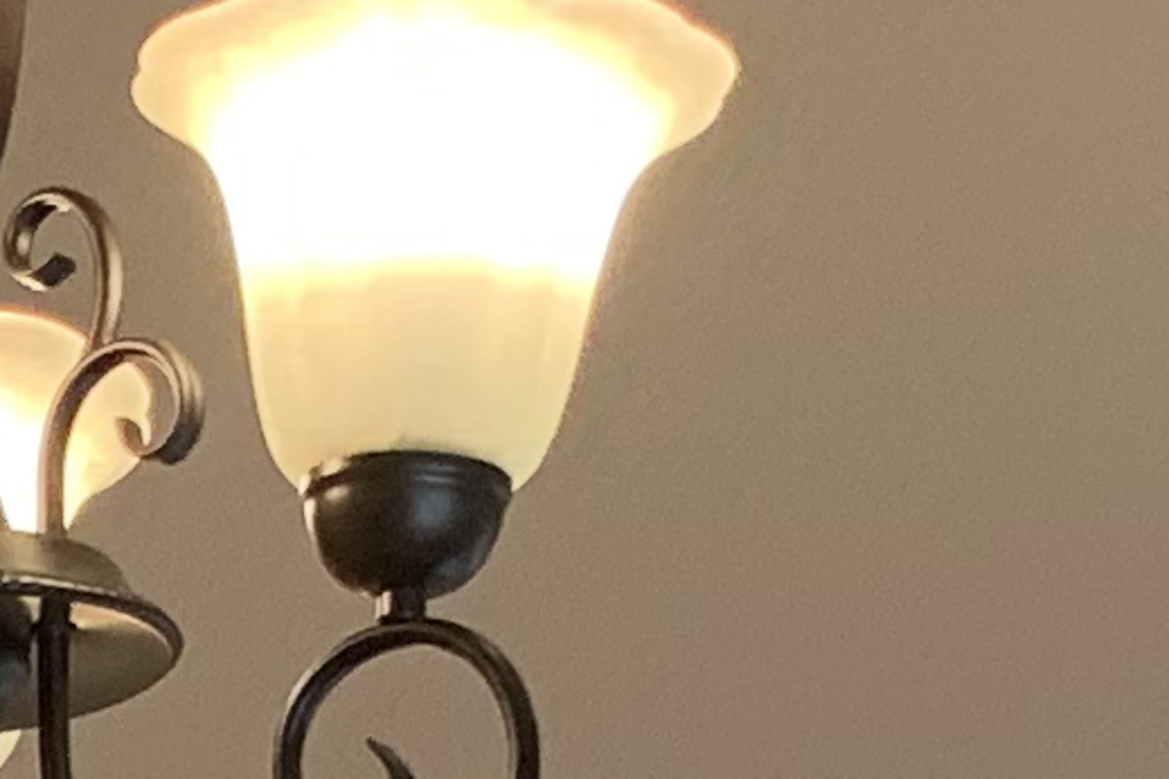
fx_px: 6819
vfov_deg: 5.7
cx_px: -631
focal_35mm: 210
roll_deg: -1.5
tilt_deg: -2.9
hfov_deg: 9.5
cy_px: 2988
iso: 64
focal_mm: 4.25
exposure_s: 1/60
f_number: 1.8
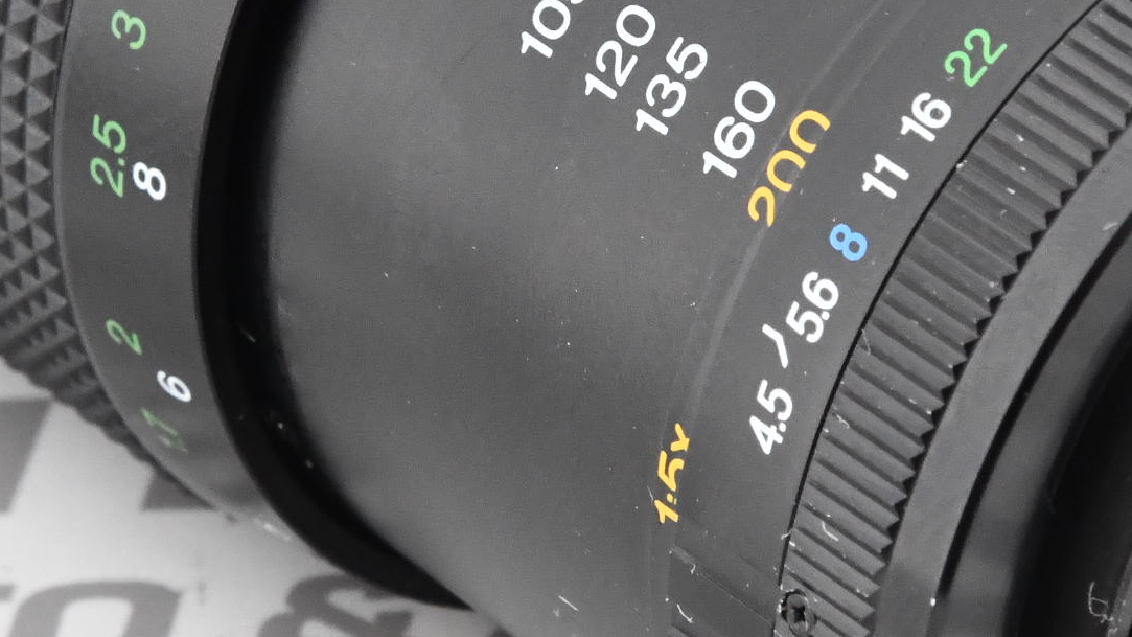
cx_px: 548
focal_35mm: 479
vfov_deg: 2.5
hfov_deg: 4.5
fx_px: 14377
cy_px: 28
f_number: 16
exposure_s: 1/160
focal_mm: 120
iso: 2500
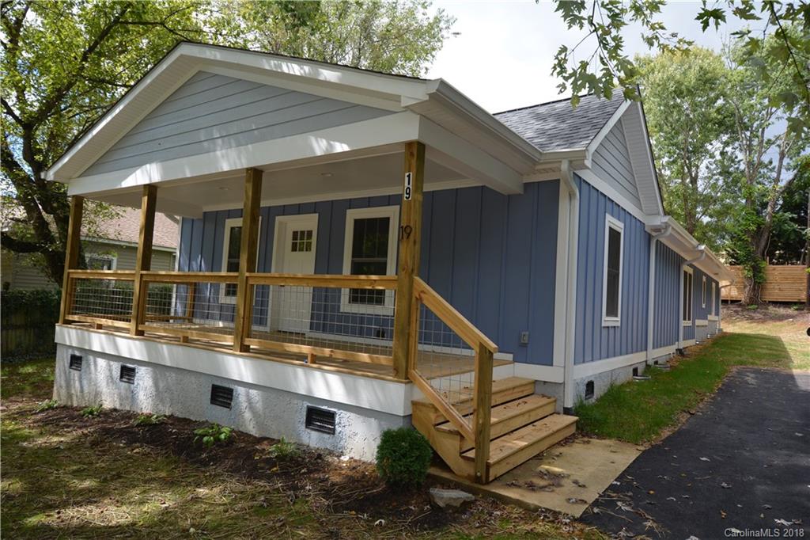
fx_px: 506
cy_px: 270
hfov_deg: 77.3
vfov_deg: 56.1
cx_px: 405
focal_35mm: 22
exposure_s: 1/250
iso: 200
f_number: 5.6
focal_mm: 15
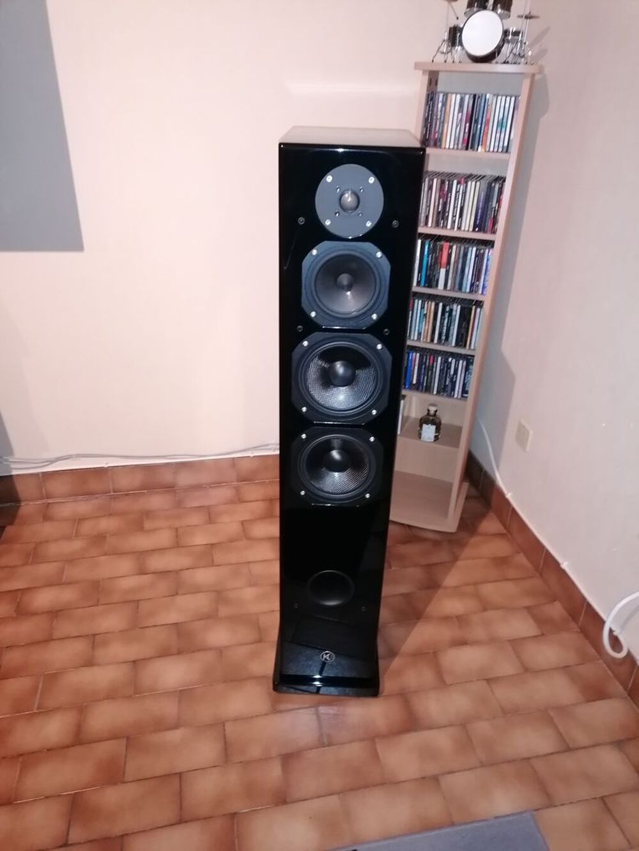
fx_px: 664
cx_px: 320
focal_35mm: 27
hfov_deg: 51.4
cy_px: 426
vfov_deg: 65.3
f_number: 1.8
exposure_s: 1/20
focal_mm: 4.75
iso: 640
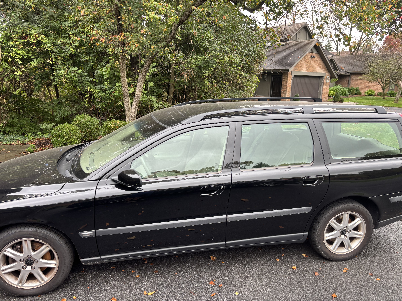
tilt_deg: -12.1
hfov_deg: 67.3
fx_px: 302
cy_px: 150
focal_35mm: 26
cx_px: 201
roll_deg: -1.1
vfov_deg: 53.1
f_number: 1.6
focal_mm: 5.96
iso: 80
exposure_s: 1/121
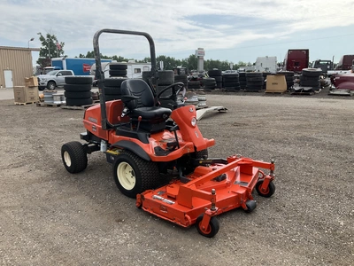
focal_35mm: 29
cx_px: 177
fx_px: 297
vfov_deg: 48.2
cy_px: 133
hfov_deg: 61.7
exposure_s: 1/1221
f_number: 1.8
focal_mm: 3
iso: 25
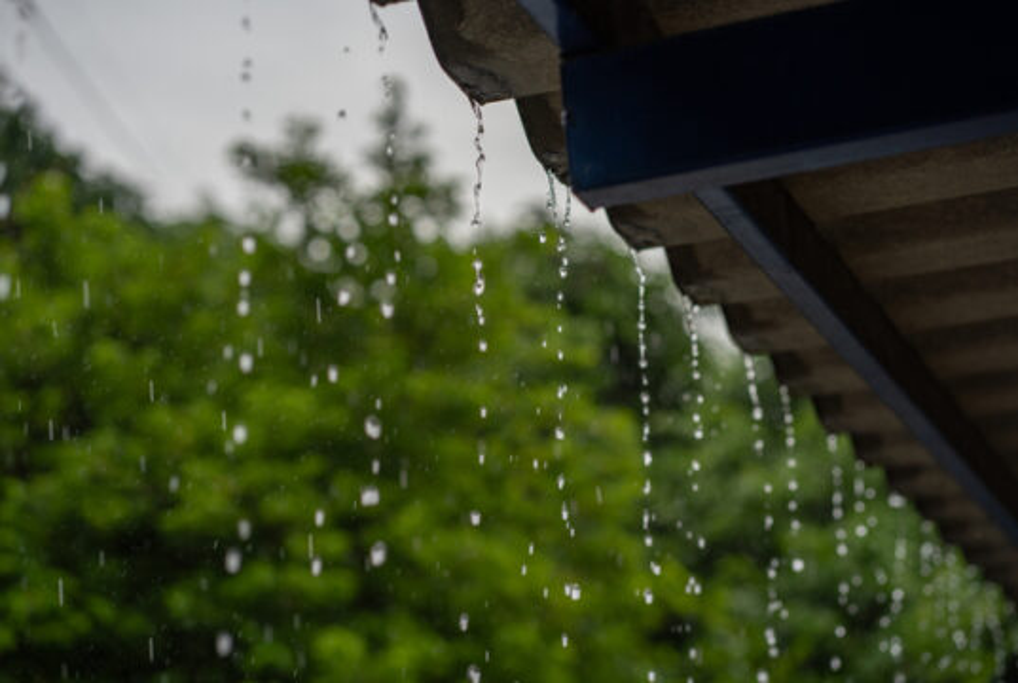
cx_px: 509
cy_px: 342
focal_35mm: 85
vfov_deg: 16.1
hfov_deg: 23.9
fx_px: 2408
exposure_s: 1/400
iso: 100
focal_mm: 85
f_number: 4
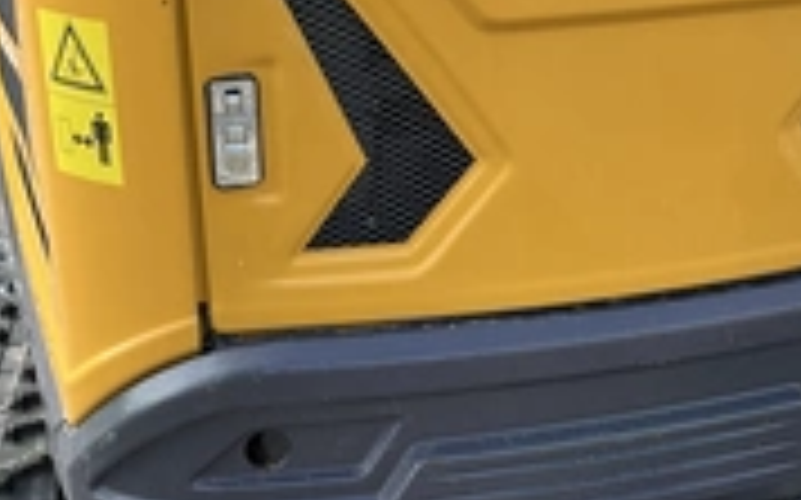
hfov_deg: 29.8
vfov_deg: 18.0
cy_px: 586
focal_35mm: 69
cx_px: 410
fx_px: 1505
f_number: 1.8
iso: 25
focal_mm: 3
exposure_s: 1/534
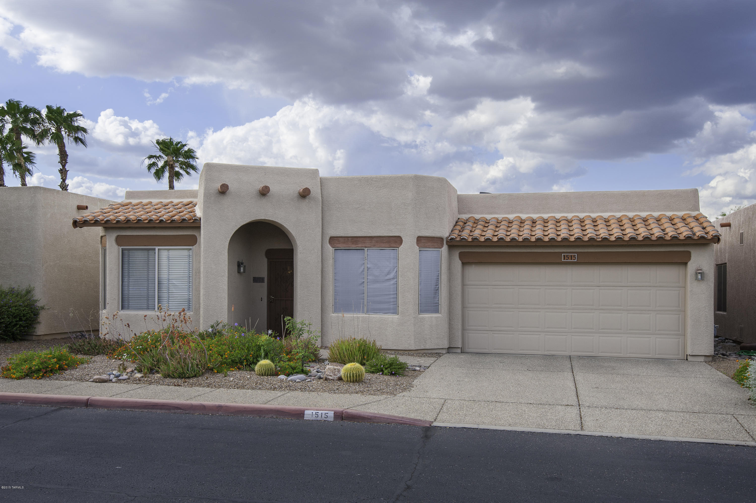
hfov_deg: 54.5
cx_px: 378
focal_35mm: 35
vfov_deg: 37.8
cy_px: 252
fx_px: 734
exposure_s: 1/250
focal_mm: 35
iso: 200
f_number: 11
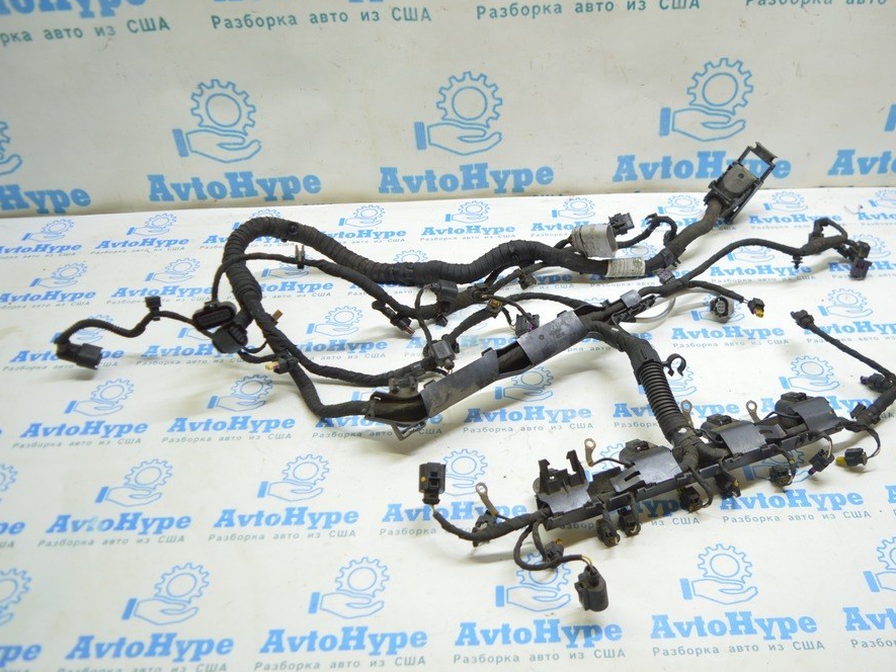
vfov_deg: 46.8
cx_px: 498
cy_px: 340
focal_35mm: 30
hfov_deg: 59.8
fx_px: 777
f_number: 3.5
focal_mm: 18
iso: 400
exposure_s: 1/40
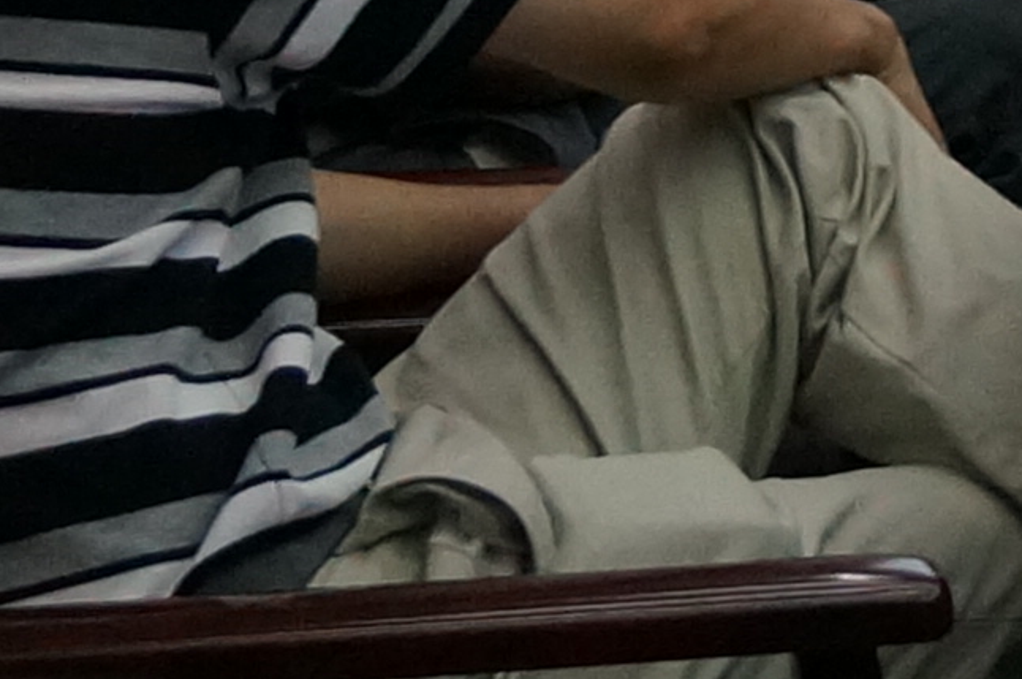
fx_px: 6464
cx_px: 2993
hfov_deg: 7.9
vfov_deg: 5.8
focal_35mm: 228
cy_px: -821
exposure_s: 1/160
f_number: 4
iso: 1250
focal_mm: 20
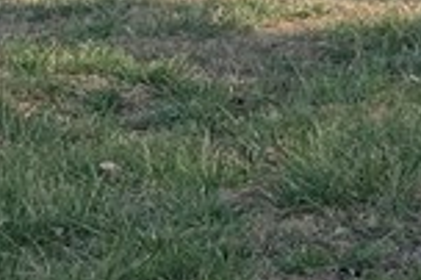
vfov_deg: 7.3
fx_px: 2044
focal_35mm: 175
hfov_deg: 9.6
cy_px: -430
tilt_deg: -0.1
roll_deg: -0.6
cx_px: 1194
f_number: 1.6
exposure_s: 1/2717
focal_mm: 5.1
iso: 32
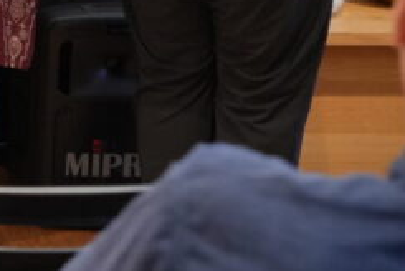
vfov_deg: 9.0
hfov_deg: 12.6
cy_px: -226
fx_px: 1644
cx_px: -355
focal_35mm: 146
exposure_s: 1/100
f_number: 3.2
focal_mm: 35
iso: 1600
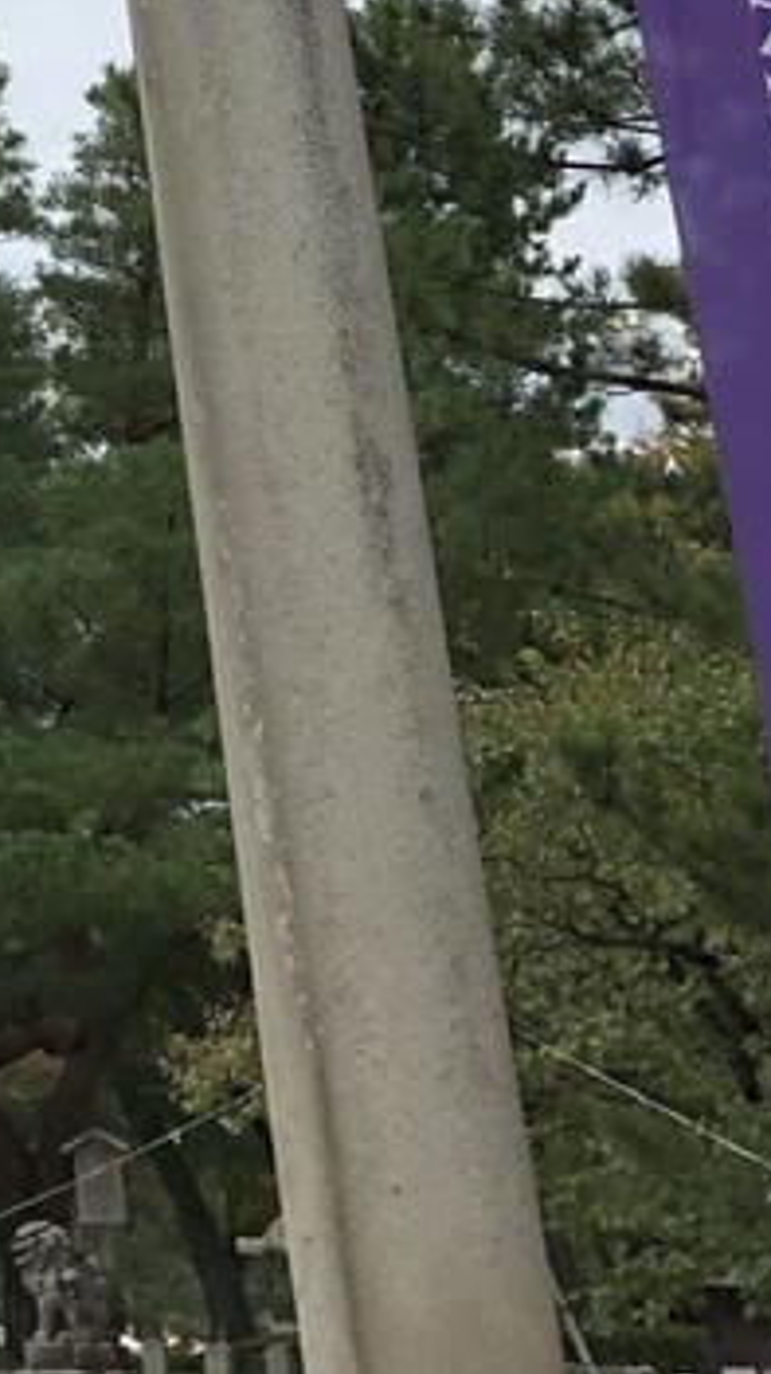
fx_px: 3932
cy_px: -384
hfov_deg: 10.4
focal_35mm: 108
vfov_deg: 18.5
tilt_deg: +24.6
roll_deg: -1.6
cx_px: -740
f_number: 1.8
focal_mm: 3.99
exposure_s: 1/2433
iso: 20
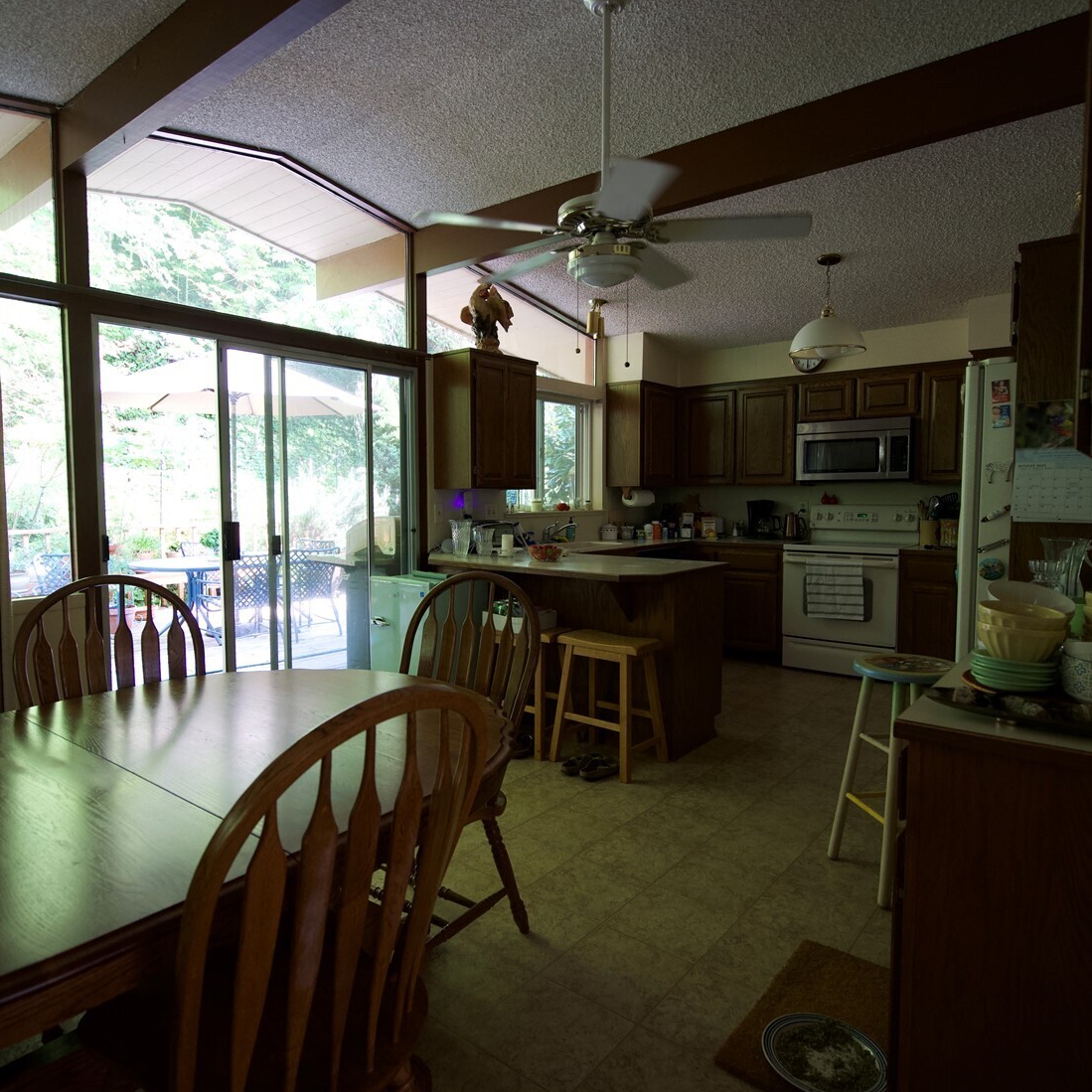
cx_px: 507
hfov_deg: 72.1
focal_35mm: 21
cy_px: 540
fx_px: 749
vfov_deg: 72.1
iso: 1600
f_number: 4
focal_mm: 16
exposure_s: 1/160
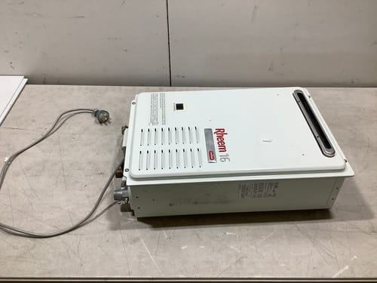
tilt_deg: -42.3
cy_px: 142
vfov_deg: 45.4
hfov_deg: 58.4
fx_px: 338
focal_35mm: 31
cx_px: 188
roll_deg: +4.2
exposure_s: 1/100
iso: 50
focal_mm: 3.3
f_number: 2.4
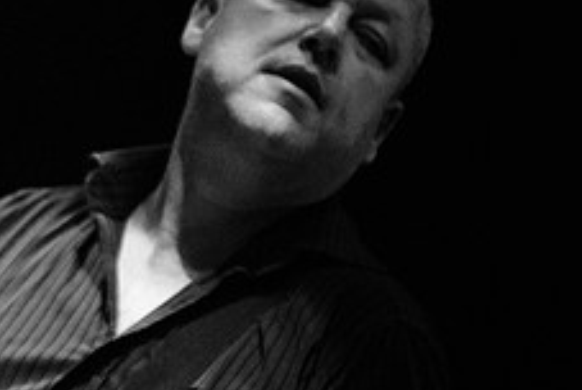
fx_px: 12383
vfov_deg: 1.8
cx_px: 249
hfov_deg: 2.7
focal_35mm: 765
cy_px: 391
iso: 1600
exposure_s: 1/320
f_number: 3.5
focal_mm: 200
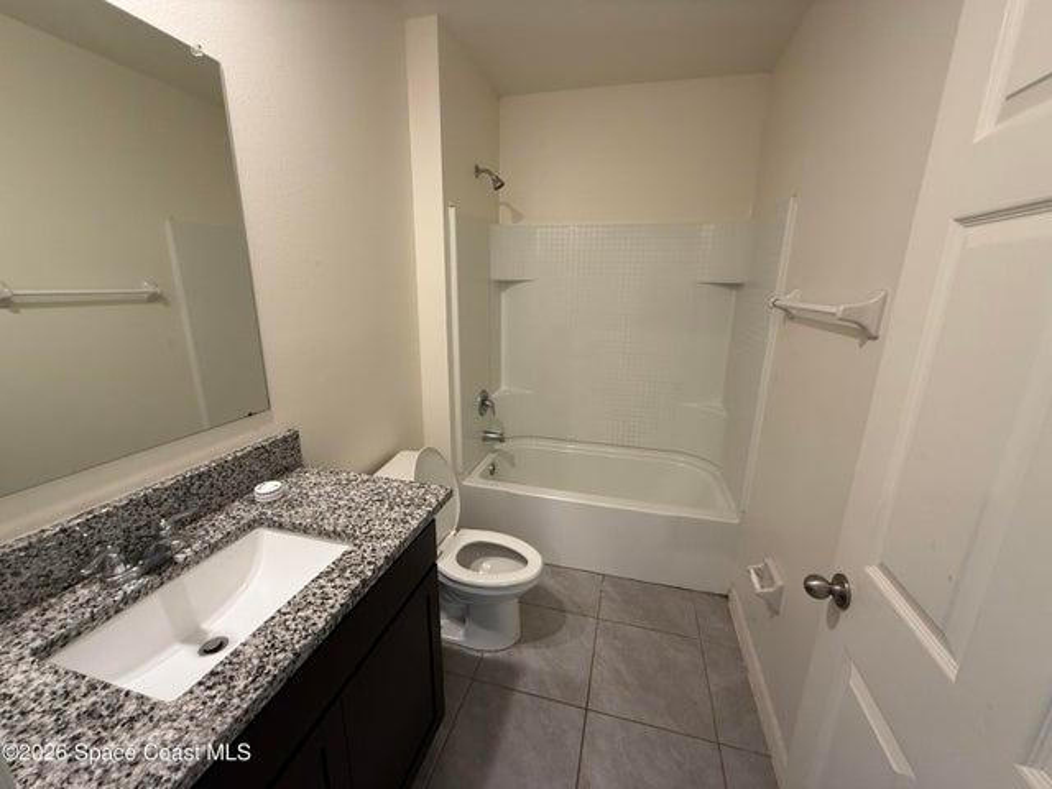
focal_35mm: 14
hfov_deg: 102.1
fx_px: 425
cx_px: 526
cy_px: 394
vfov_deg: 85.7
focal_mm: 2.22
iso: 200
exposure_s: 1/60
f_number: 2.2
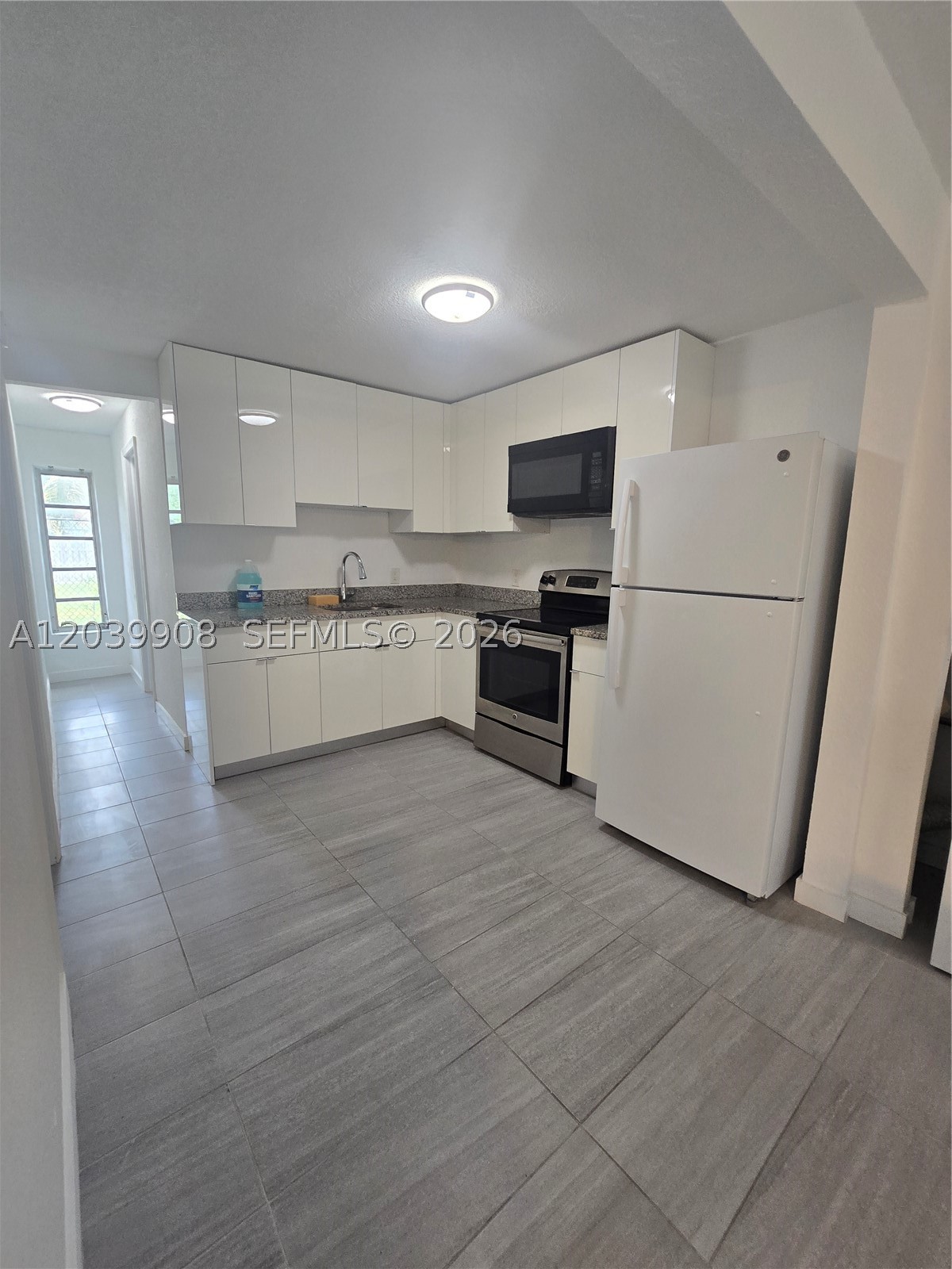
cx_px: 476
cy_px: 634
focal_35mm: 13
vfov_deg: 106.2
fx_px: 477
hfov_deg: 89.9
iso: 125
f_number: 2.2
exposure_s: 1/60
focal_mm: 2.2
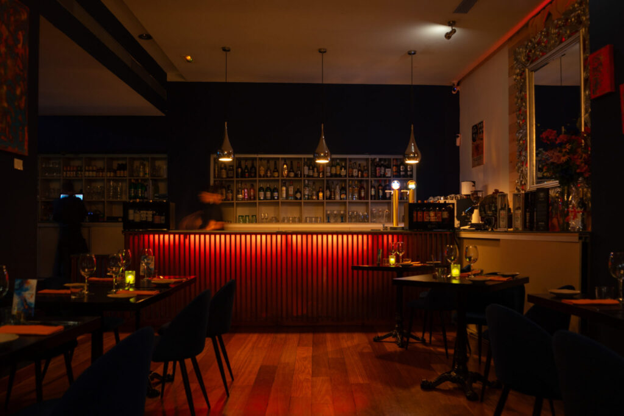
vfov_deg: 43.6
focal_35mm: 30
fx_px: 520
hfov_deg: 61.9
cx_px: 312
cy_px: 208
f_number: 4.5
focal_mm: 30
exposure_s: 1.3
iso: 100
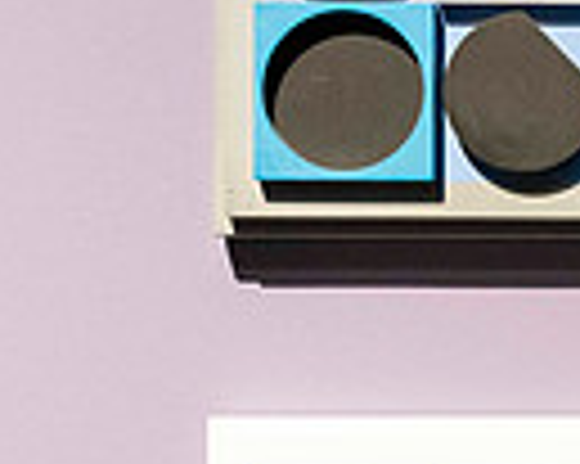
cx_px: 1070
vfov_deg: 10.3
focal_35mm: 150
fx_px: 2573
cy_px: 363
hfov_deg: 11.8
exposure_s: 1/80
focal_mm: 35
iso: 2000
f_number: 3.5
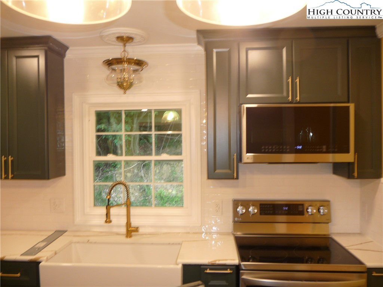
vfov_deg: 49.7
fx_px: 310
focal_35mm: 28
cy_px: 144
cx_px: 192
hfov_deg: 63.4
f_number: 3.3
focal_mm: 4.7
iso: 100
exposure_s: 1/10
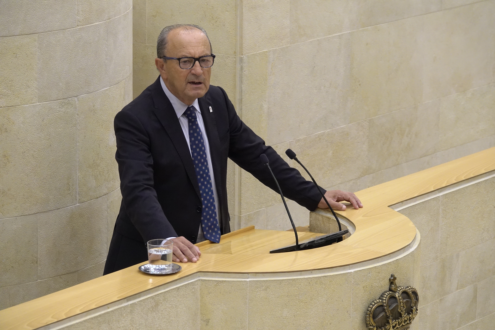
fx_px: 2255
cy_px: 165
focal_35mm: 164
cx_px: 248
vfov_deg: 8.4
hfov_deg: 12.5
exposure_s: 1/60
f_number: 4
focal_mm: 60.29
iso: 1250
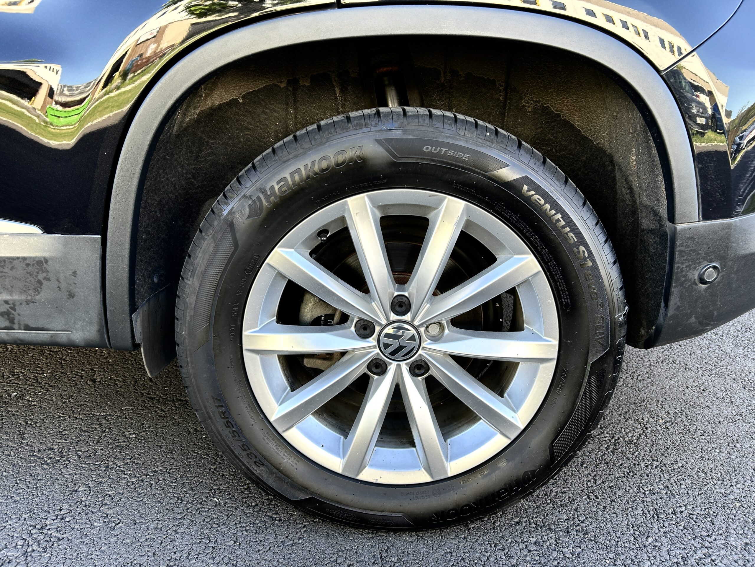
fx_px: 567
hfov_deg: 67.3
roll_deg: -2.3
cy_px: 284
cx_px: 378
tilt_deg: -15.7
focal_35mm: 26
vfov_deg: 53.1
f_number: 1.5
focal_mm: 5.7
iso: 32
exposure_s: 1/121
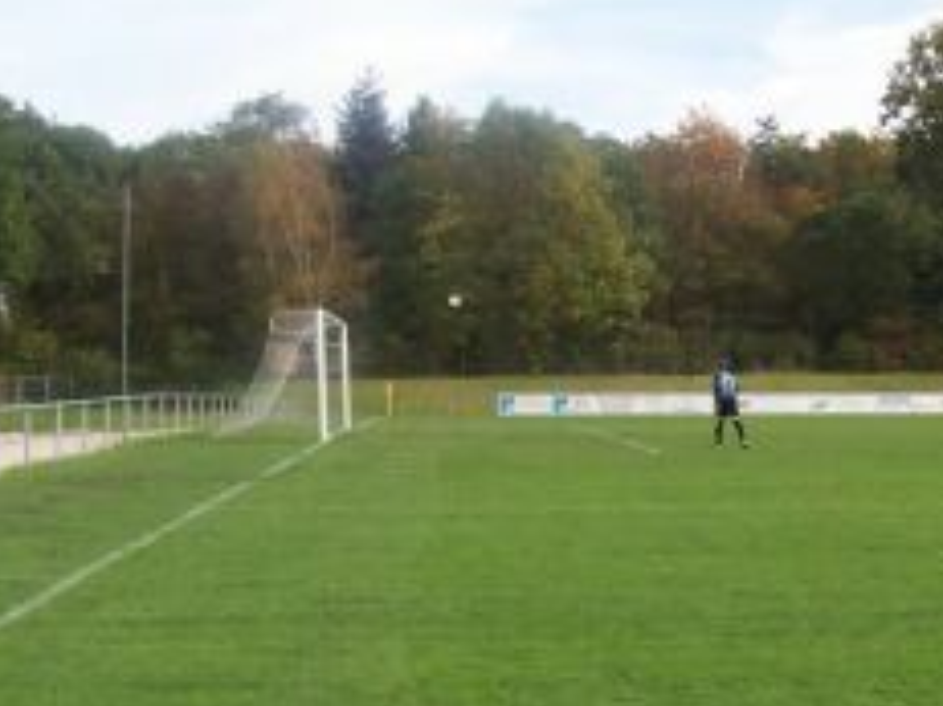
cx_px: 678
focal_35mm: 64
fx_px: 1743
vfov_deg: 22.9
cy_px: 441
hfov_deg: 29.9
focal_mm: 5.6
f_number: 5.6
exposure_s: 1/180
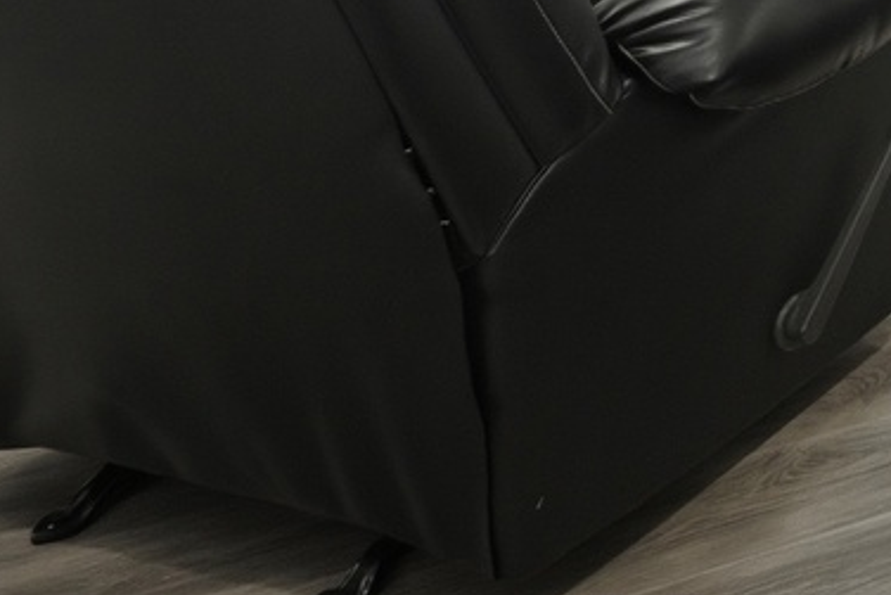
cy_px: -503
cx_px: 1521
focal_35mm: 56
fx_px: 1386
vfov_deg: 18.4
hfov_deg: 23.2
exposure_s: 1/13
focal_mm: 9
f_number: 9
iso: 250
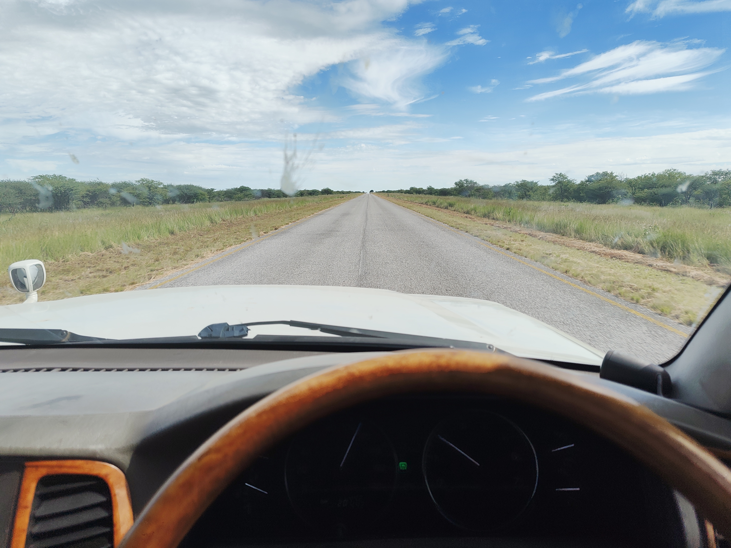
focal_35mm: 24
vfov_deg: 56.8
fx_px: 507
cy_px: 274
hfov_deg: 71.6
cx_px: 366
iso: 50
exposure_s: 1/640
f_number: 1.88
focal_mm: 5.56
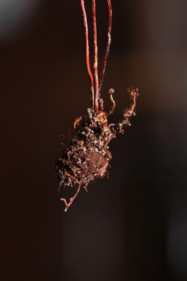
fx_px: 702
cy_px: 140
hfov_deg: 15.2
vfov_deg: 22.6
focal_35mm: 90
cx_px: 94
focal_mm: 60
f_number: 13
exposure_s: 1/60
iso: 250
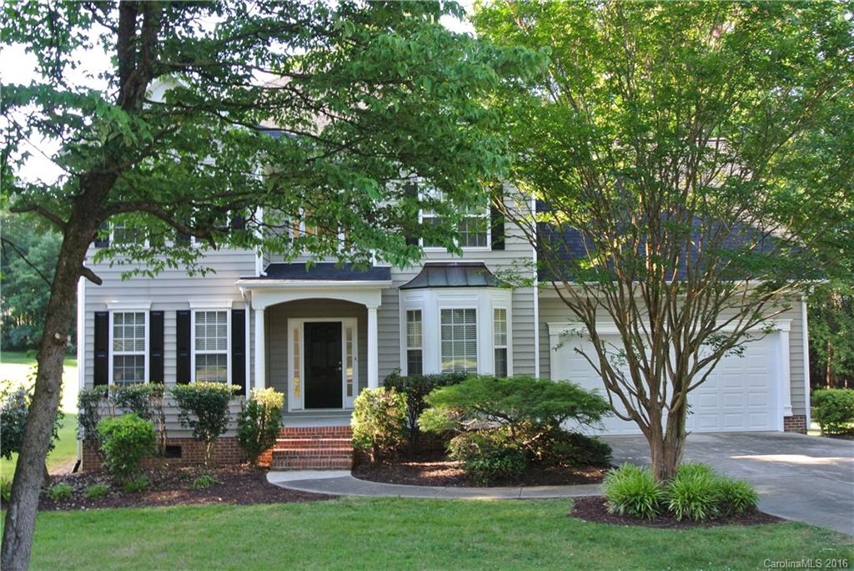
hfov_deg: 55.8
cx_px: 427
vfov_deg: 38.9
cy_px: 286
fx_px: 807
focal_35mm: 34
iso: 400
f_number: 7.1
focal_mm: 12.7
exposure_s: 1/60
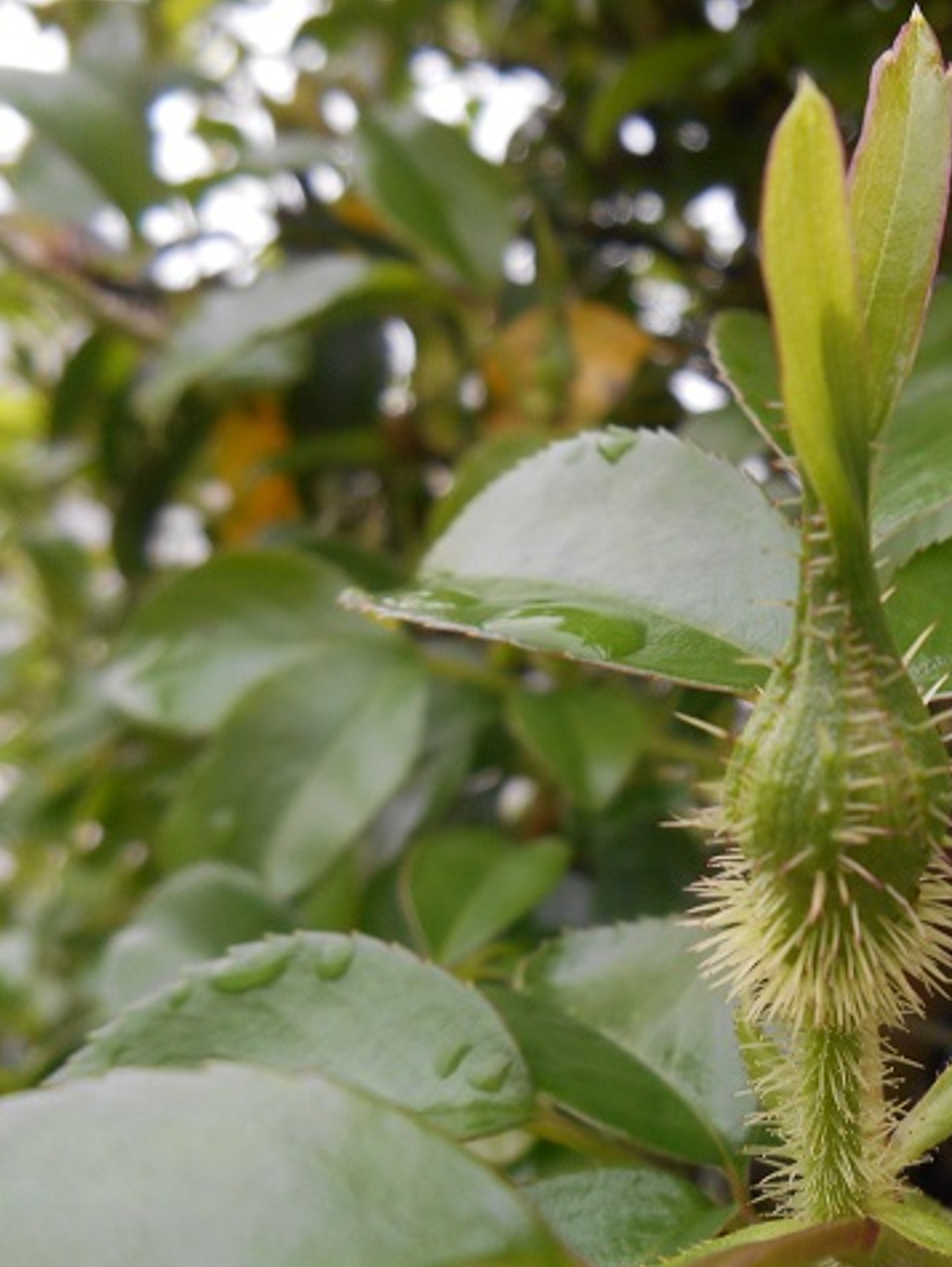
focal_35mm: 35
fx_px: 1282
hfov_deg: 38.2
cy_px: 638
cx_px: 840
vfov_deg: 52.6
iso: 110
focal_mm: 4.7
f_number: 3.4
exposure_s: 1/30
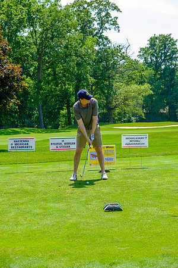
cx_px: 89
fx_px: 497
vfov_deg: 30.1
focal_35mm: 67
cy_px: 134
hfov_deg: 20.3
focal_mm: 44.4
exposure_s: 1/250
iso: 200
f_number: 5
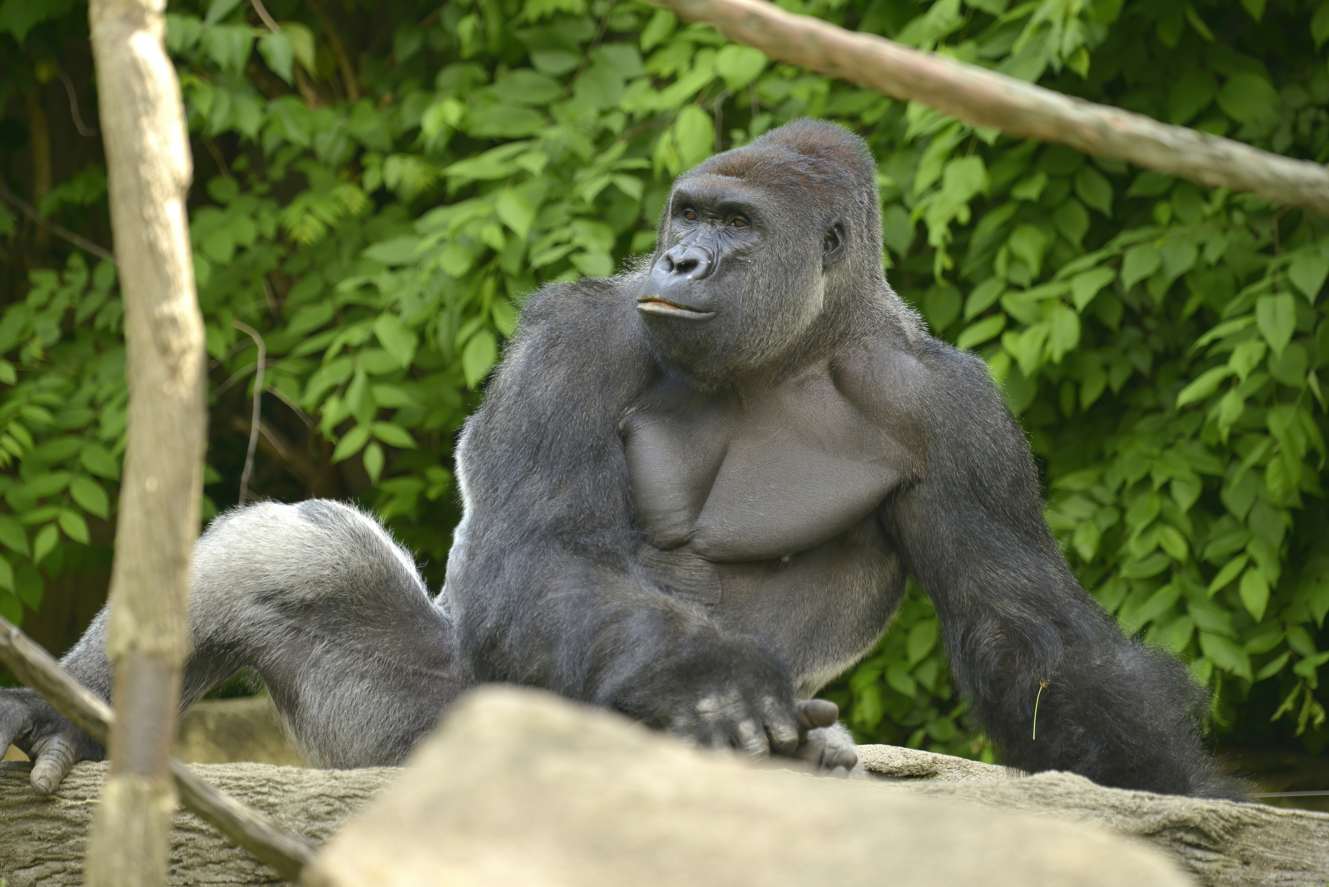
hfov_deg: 6.9
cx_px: 664
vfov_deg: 4.6
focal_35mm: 300
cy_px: 444
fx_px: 11078
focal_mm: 300
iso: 800
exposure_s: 1/400
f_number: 5.6
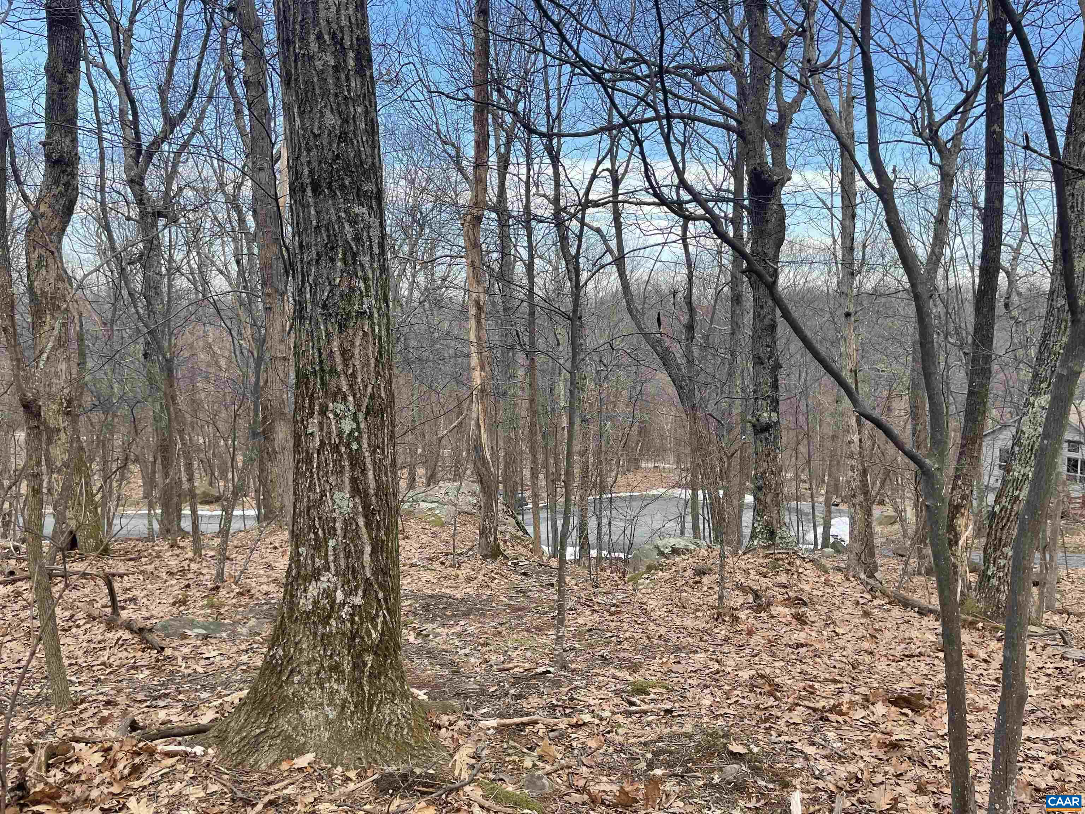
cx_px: 542
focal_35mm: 26
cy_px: 407
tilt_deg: -4.9
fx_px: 815
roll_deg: +0.6
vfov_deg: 53.1
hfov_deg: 67.3
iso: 32
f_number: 1.6
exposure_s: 1/437
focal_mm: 4.2
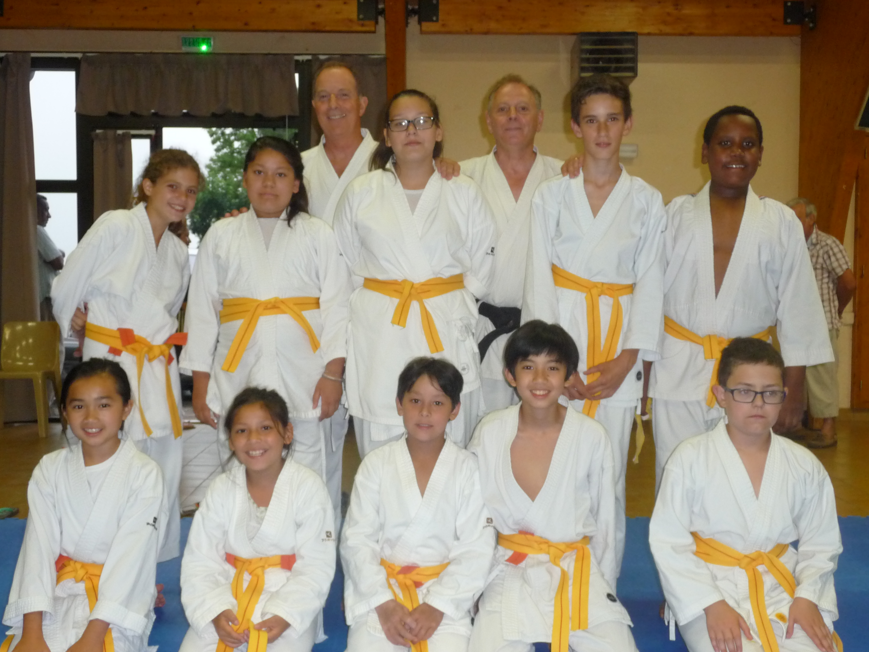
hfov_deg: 50.1
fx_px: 929
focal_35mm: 37
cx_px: 446
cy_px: 330
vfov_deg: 38.7
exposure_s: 1/30
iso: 320
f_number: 3.7
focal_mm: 6
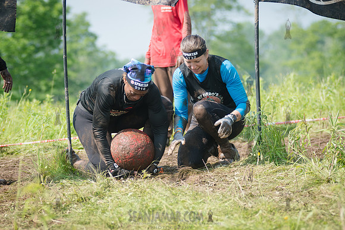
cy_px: 114
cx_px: 127
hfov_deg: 12.5
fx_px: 1579
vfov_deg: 8.3
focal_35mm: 165
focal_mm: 100
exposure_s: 1/1600
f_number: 3.2
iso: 250
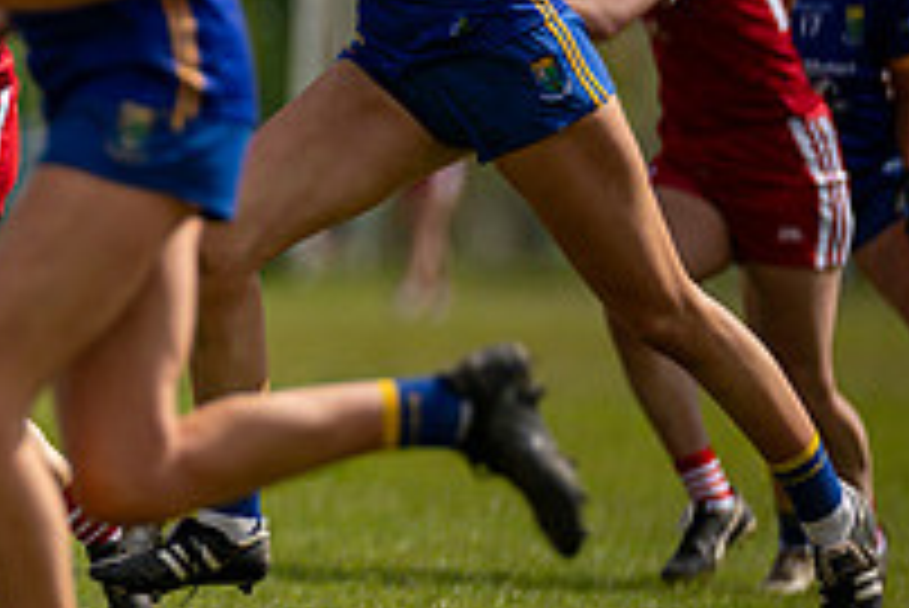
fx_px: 21755
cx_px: -333
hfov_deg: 2.4
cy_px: 133
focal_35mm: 861
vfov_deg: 1.6
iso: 200
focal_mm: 300
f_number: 2.8
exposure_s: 1/6400
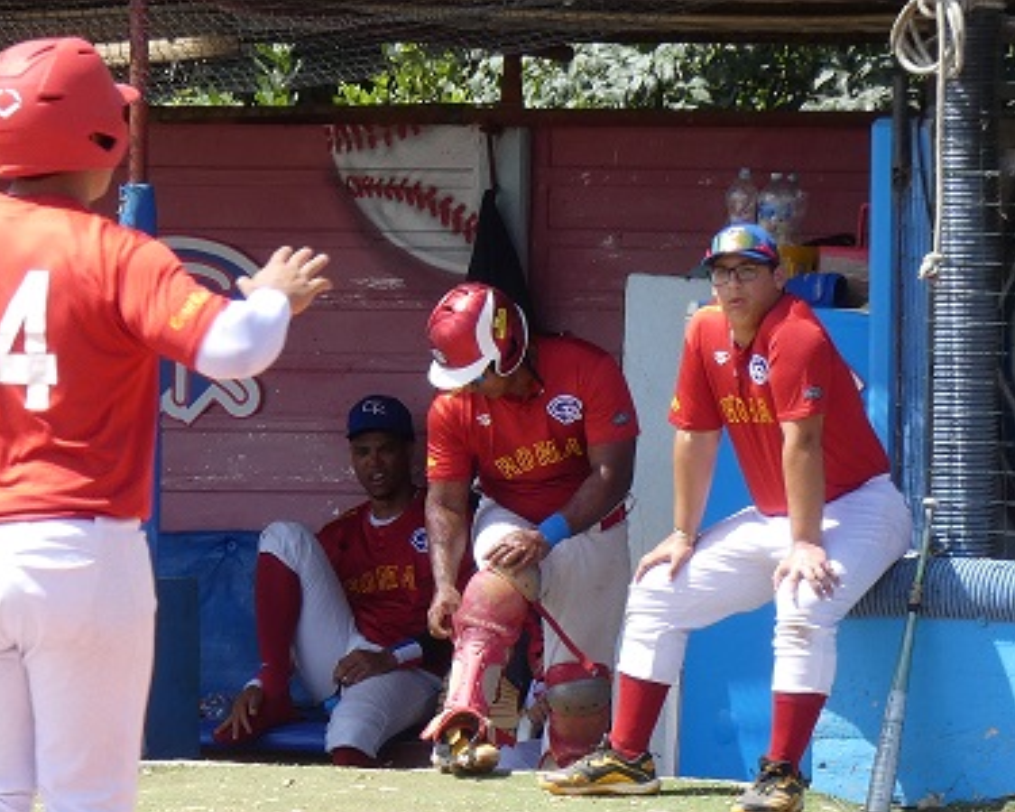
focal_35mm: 675
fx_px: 20277
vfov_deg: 2.3
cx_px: 414
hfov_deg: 2.9
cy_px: 560
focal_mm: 53.8
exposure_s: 1/200
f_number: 5.5
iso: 80
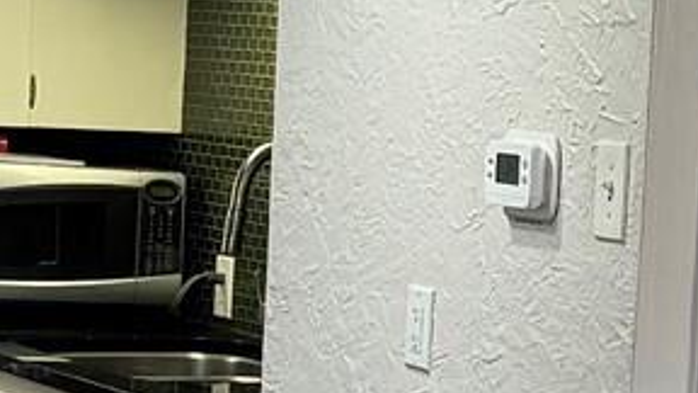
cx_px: 696
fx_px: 3443
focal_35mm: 186
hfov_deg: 11.5
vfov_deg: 6.5
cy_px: 400
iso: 200
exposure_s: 1/60
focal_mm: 6.76
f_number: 1.78
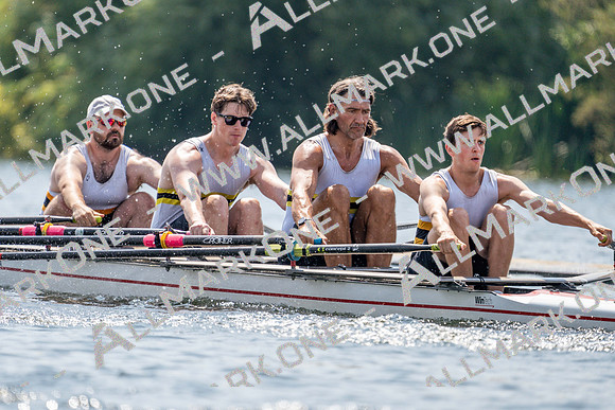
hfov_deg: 3.4
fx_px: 10252
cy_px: 205
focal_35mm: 600
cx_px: 308
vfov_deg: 2.3
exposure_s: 1/1600
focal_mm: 600
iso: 320
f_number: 6.3
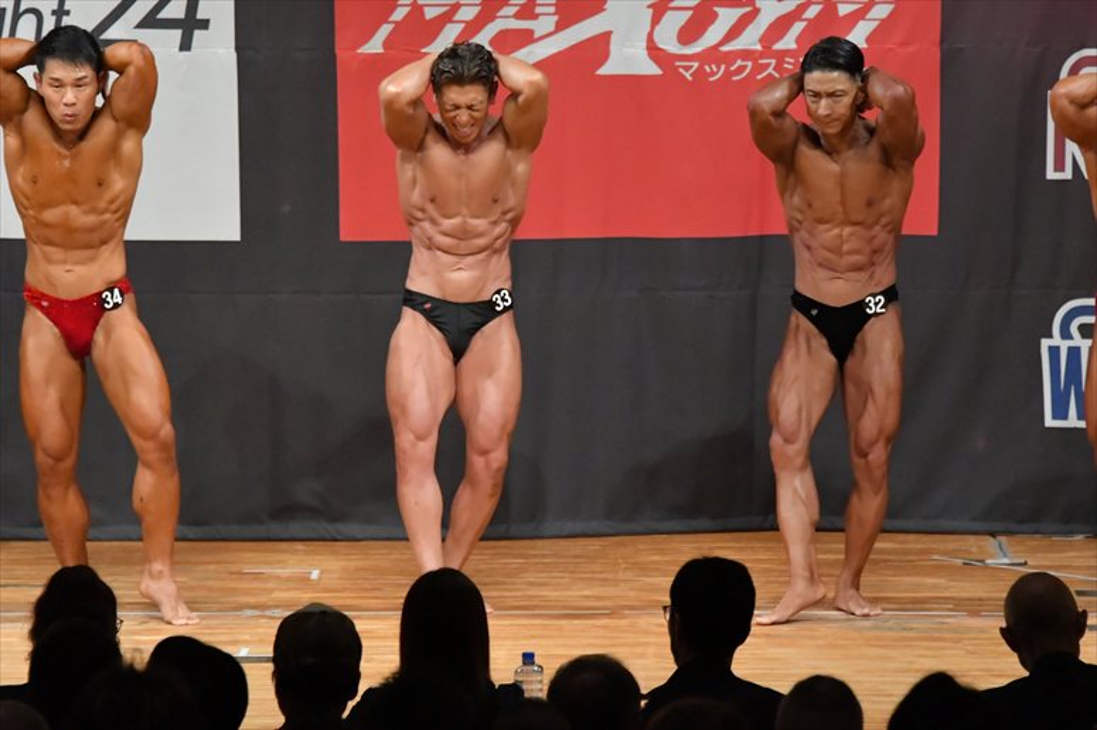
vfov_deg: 5.1
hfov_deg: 7.6
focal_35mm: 270
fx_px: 8224
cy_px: 365
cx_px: 548
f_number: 5.6
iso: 9000
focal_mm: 180
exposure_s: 1/400
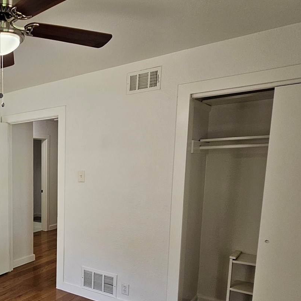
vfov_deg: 54.2
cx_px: -14
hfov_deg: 45.0
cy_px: 207
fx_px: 285
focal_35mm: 29
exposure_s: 1/60
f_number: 2.2
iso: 64
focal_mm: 2.2
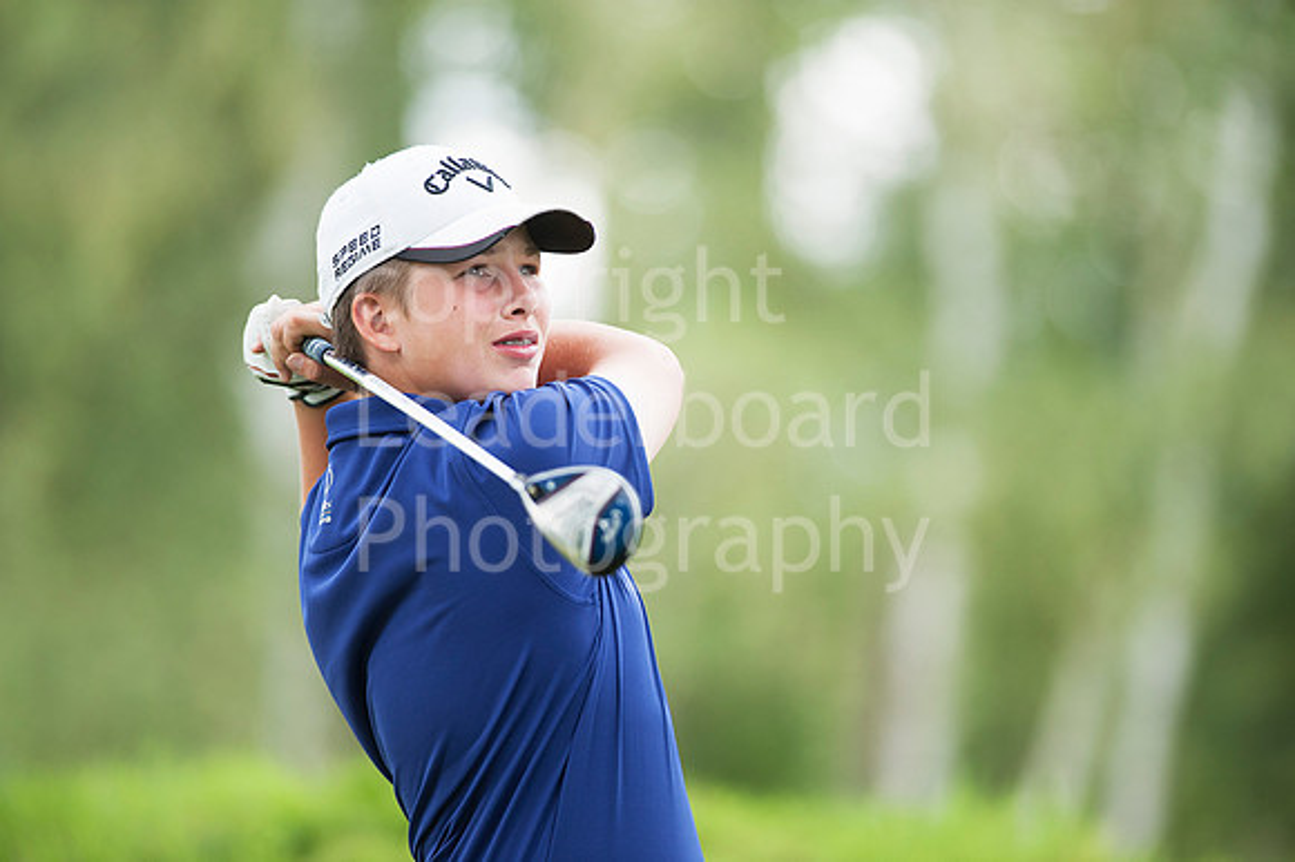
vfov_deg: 4.6
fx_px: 10785
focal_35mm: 300
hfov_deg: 6.9
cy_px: 431
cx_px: 648
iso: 400
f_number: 4
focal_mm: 300
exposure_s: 1/800
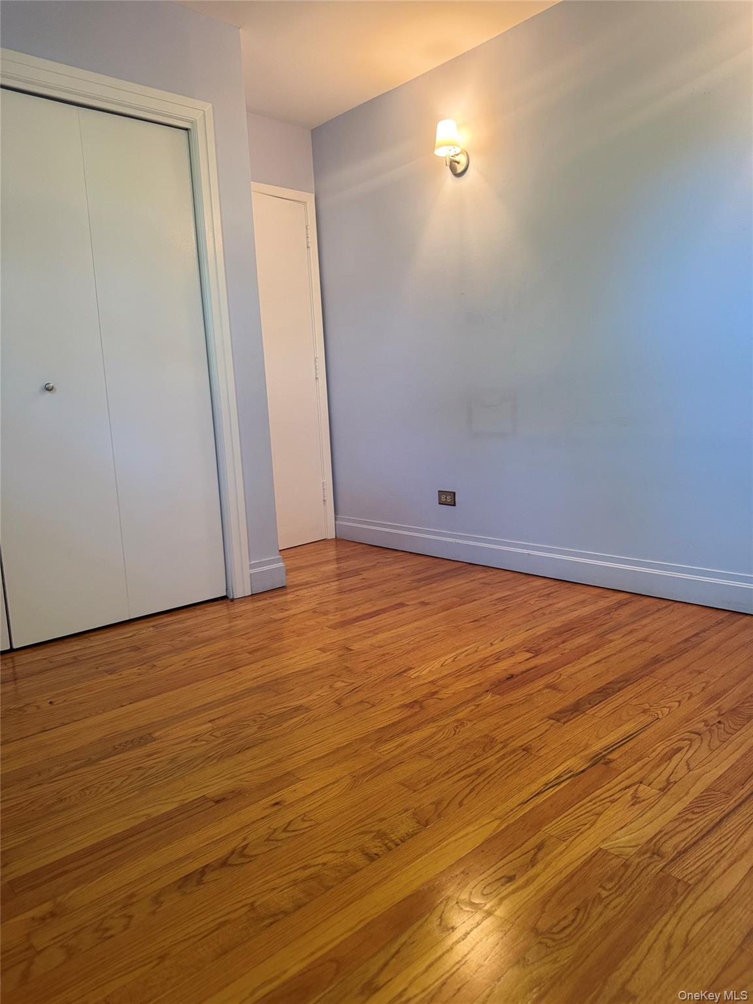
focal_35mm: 24
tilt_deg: -7.7
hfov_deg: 56.8
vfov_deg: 71.6
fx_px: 696
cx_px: 376
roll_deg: +3.3
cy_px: 502
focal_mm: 6.76
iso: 250
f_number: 1.78
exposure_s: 1/60
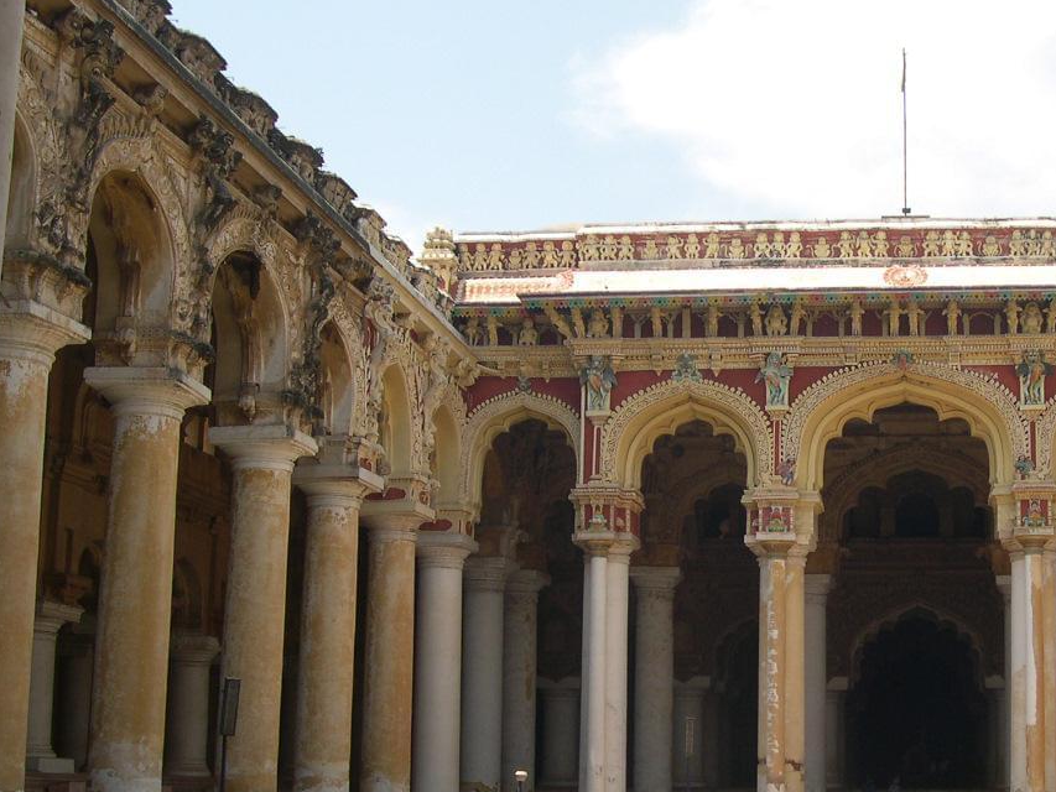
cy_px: 495
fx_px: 1739
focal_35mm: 57
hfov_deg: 33.3
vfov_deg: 25.6
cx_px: 748
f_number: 7.6
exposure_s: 1/124
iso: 100
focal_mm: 8
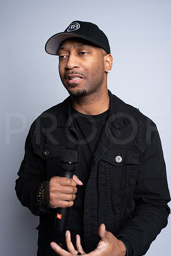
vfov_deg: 54.4
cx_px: 86
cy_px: 128
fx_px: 249
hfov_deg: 37.9
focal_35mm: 35
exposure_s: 1/200
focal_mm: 35
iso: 250
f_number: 6.3
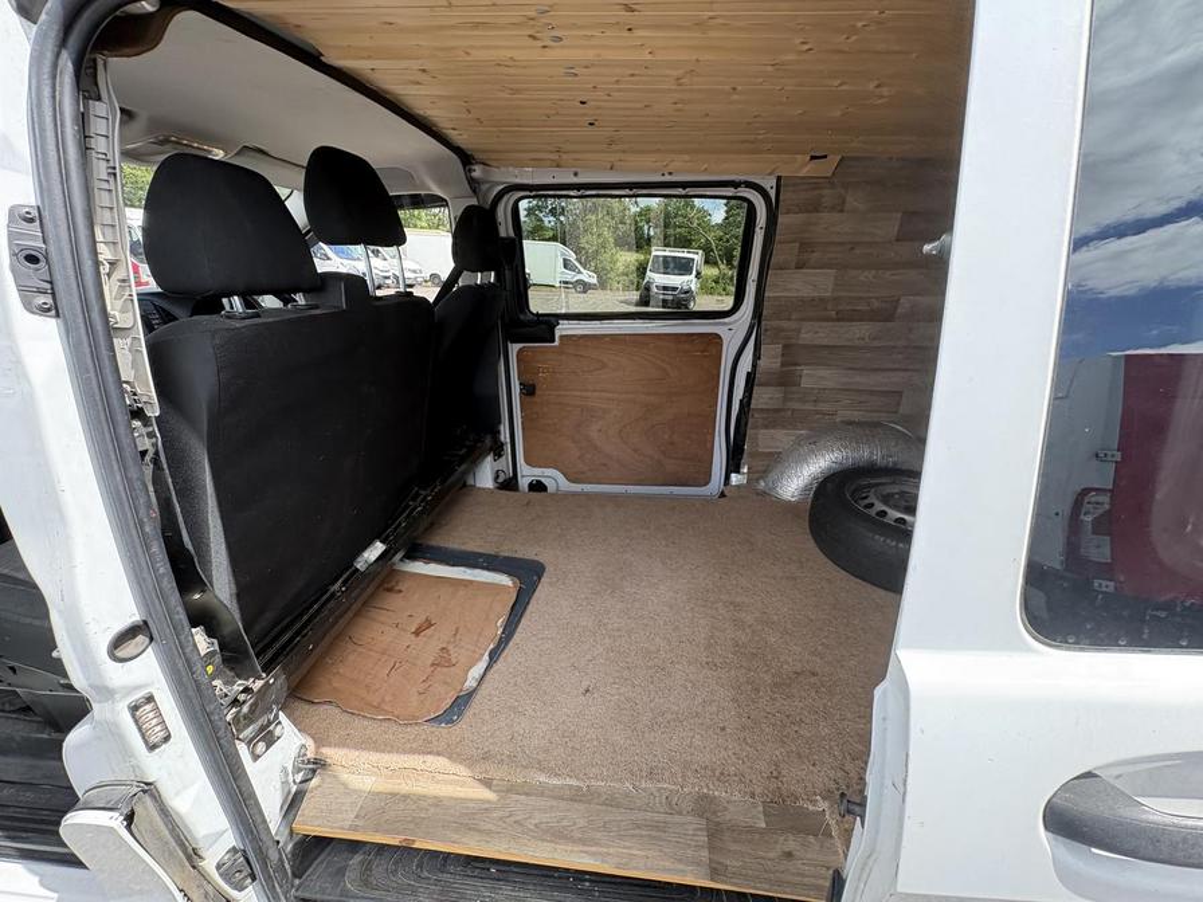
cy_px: 451
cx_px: 602
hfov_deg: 102.1
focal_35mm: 14
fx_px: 487
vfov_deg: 85.7
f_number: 2.2
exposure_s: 1/200
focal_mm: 2.22
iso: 64
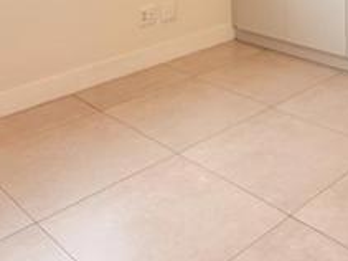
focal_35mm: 53
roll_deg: +1.0
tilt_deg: -0.5
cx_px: 251
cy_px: -116
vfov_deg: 23.0
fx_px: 533
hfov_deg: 35.6
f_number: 2.2
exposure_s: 1/99
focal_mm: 2.22
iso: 125
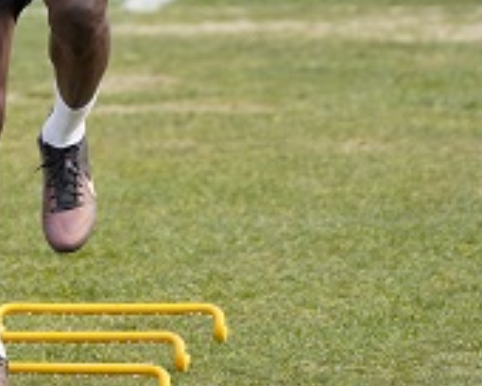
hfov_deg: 3.0
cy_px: -88
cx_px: -85
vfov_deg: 2.4
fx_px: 9287
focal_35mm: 651
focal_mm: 196
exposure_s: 1/2000
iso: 800
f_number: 5.6
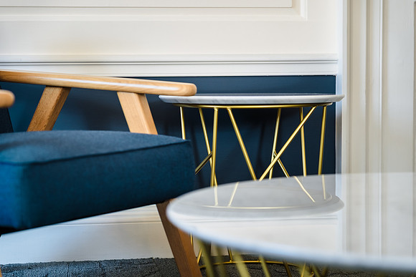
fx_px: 983
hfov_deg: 23.9
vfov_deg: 16.1
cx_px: 208
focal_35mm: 85
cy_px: 138
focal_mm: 85
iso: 800
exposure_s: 1/160
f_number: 2.8
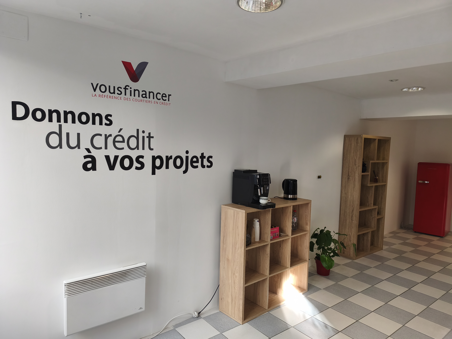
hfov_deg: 73.9
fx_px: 300
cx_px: 226
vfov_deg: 58.9
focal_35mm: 23
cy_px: 170
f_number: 1.65
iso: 250
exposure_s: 1/99.9
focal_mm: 6.14
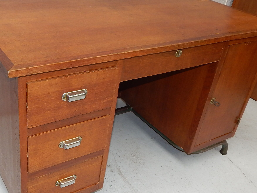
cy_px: 100
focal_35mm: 41
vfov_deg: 35.1
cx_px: 87
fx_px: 304
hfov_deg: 45.1
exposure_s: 1/40
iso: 125
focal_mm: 4
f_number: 3
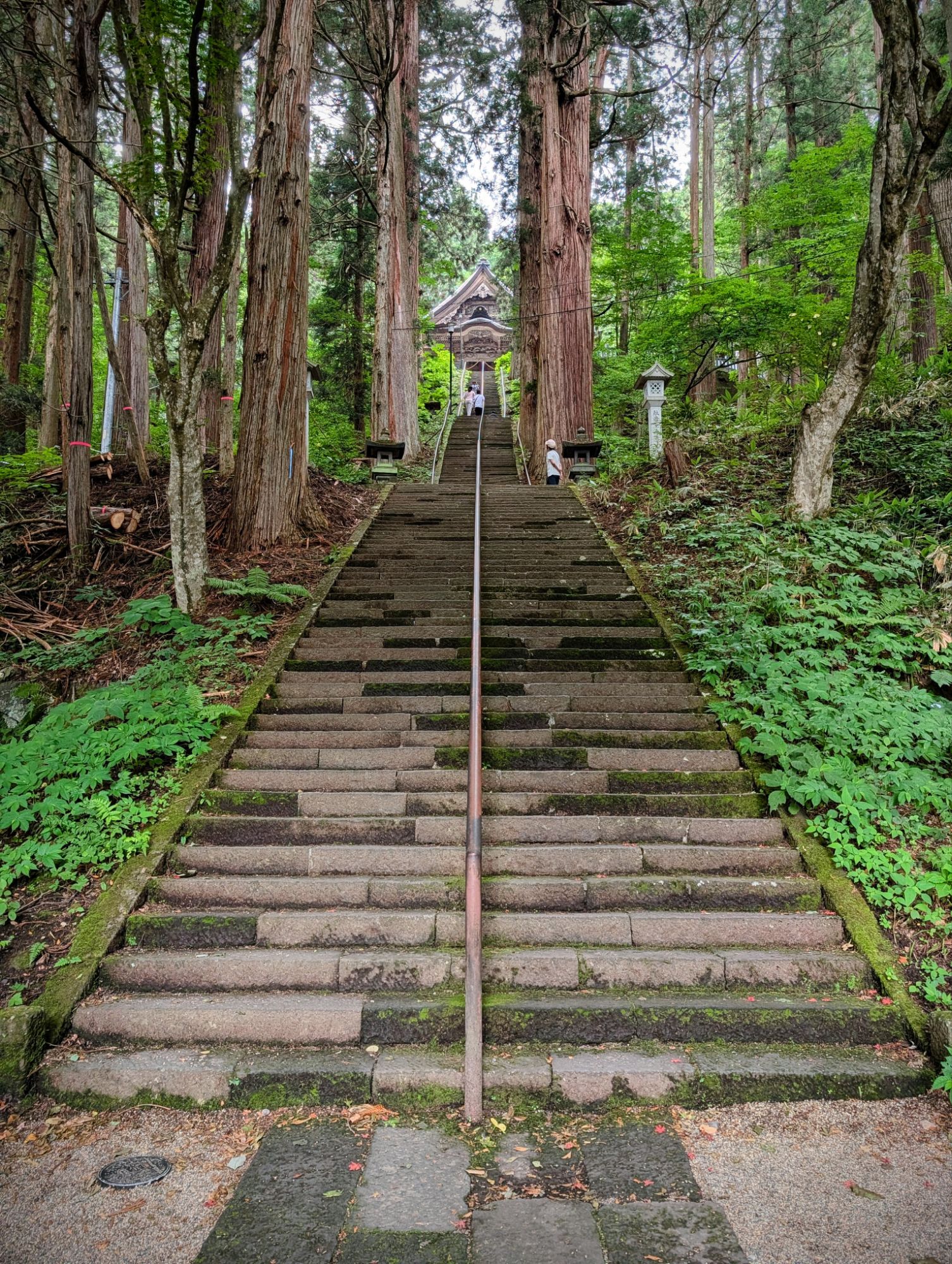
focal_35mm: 24
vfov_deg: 71.5
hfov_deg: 56.9
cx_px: 476
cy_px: 632
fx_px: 878
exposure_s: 1/64.3
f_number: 1.68
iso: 19
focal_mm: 6.9
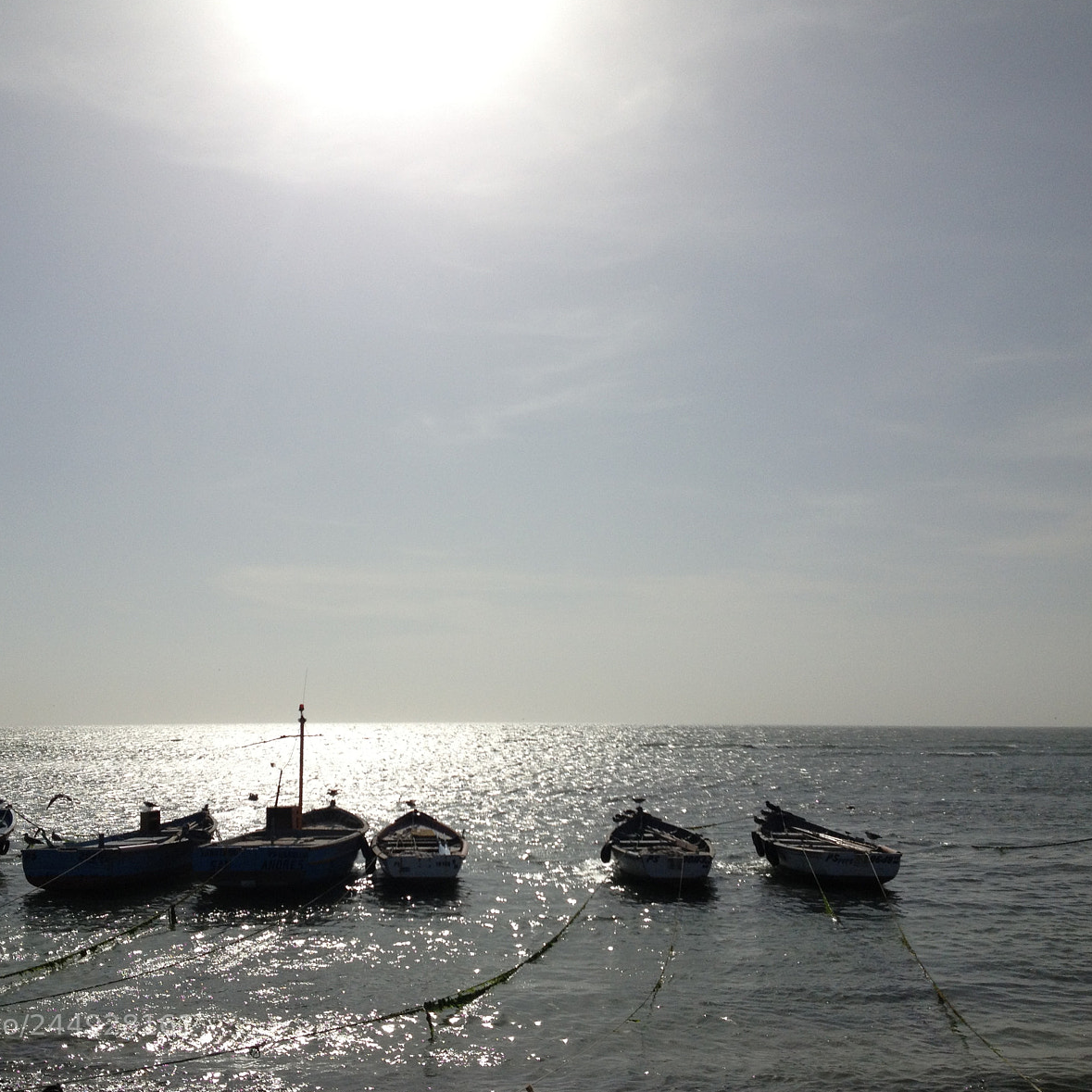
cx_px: 450
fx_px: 1499
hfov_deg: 39.9
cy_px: 542
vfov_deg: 40.0
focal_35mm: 42
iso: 50
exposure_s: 1/7937
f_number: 2.4
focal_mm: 4.28
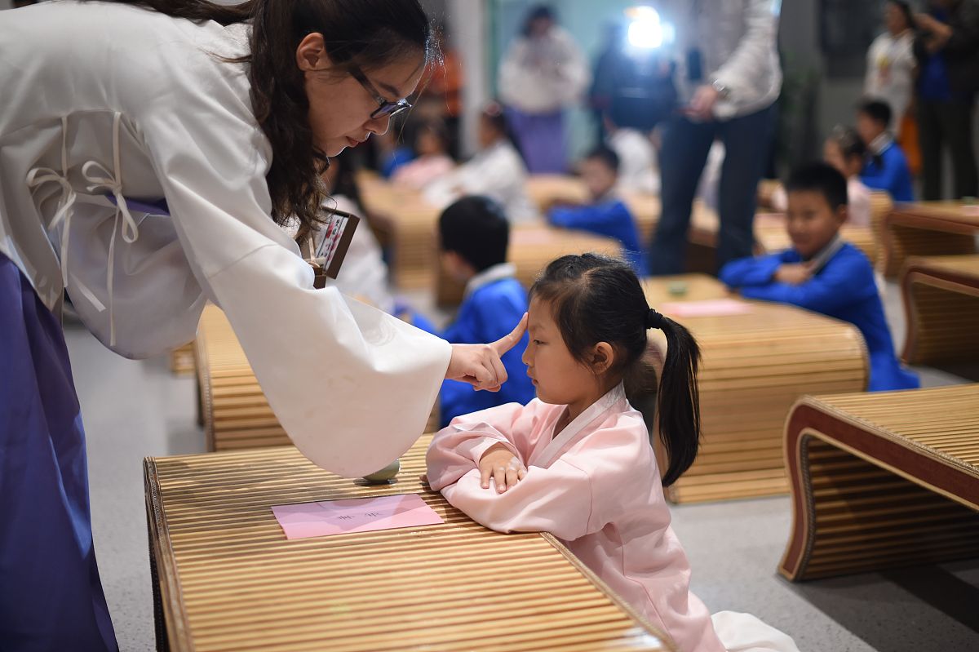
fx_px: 1359
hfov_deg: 39.6
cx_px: 490
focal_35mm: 50
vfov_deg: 27.0
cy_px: 326
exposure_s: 1/200
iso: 1250
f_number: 1.4
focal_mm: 50
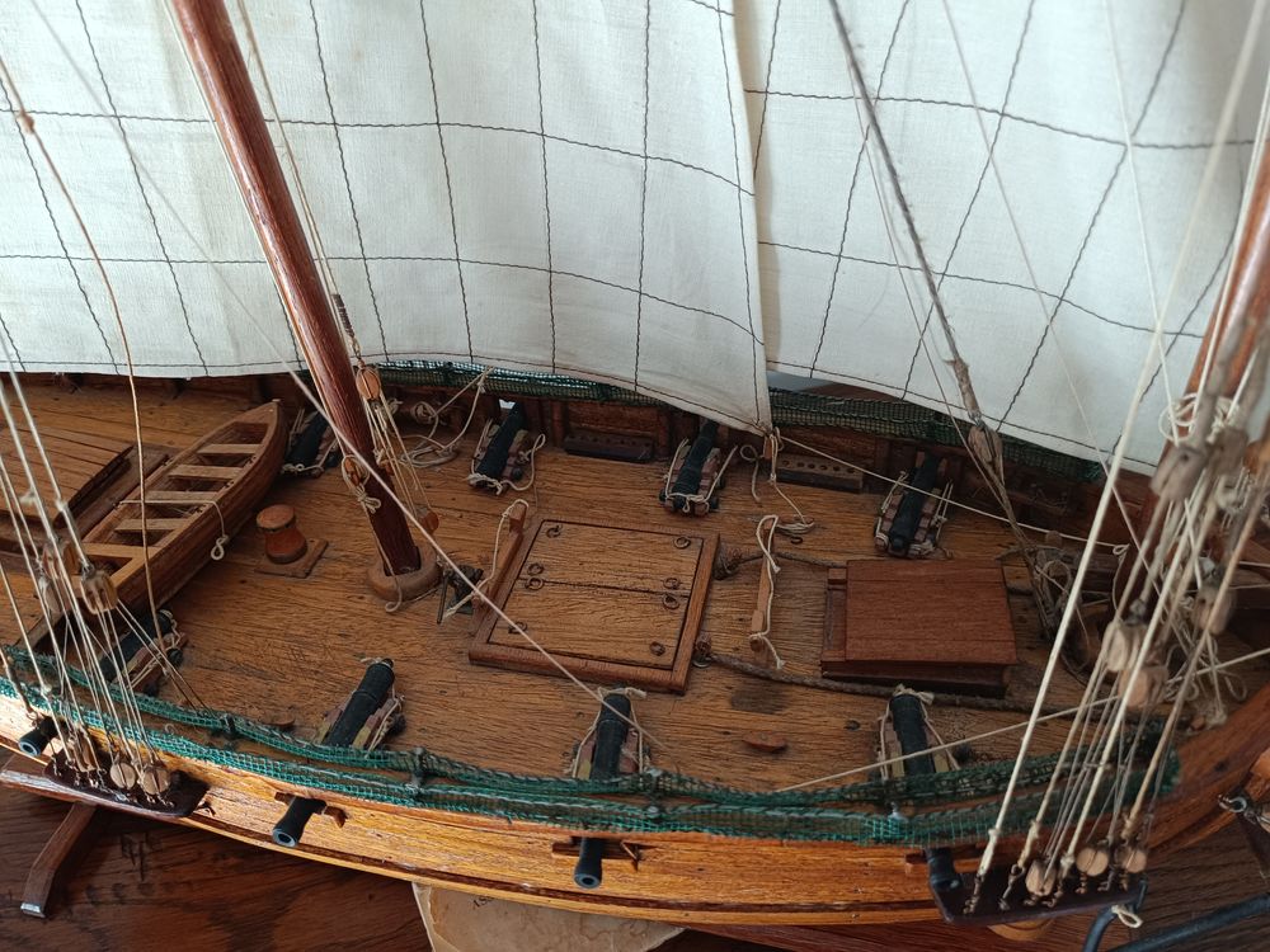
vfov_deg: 56.8
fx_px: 881
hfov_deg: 71.6
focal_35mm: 24
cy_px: 476
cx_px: 635
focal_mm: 5.59
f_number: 1.88
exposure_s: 1/50.1
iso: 368
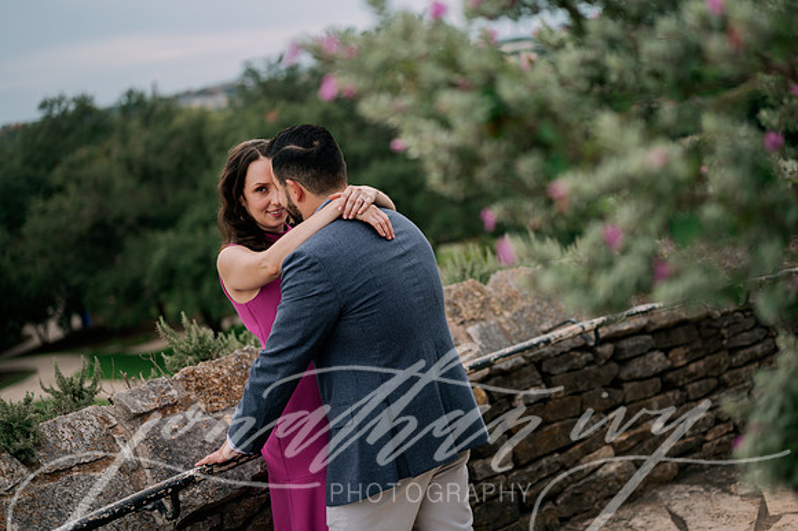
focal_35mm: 52
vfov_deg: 26.0
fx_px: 1151
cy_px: 255
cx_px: 415
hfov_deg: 38.2
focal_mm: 50
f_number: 2
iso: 80
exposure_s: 1/400
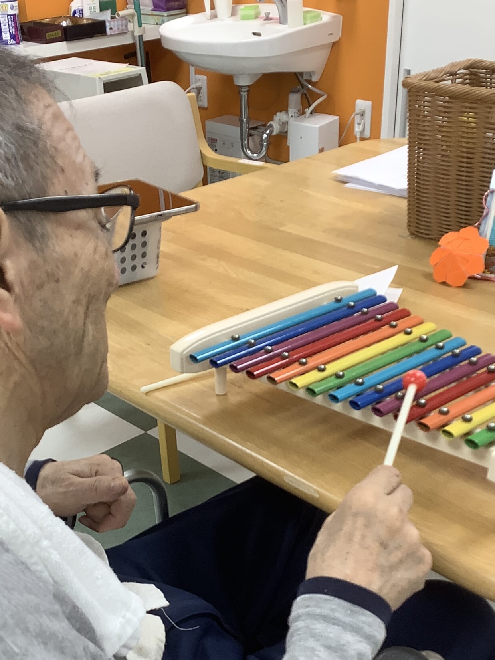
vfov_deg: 38.8
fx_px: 915
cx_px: 206
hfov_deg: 30.2
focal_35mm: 48
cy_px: 482
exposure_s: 1/50
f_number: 2.4
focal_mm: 3.3
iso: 64
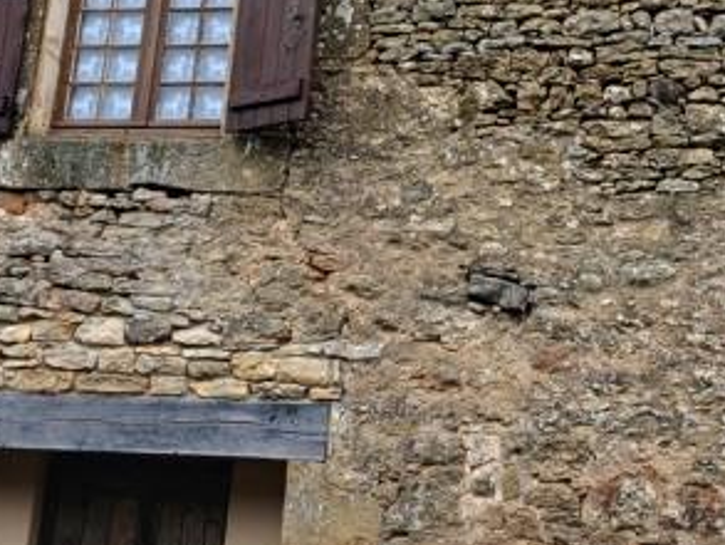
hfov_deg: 27.4
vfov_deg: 20.6
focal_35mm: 71
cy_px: 136
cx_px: 418
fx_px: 1488
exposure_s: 1/118
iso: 20
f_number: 1.8
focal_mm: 3.98
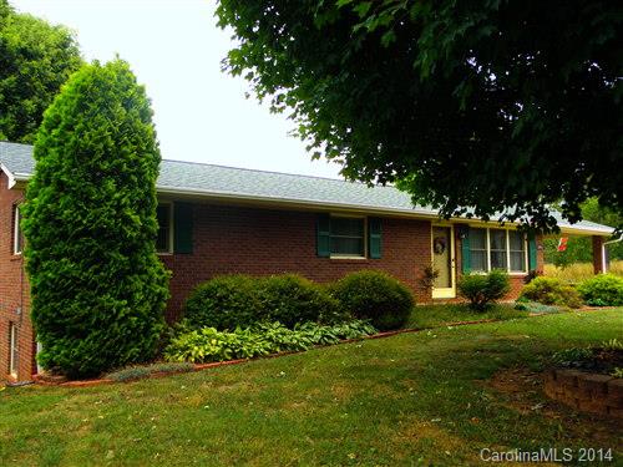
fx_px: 540
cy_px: 234
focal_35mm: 30
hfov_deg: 60.0
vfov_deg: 46.8
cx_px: 312
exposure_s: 1/60
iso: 100
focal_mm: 5.5
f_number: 3.6
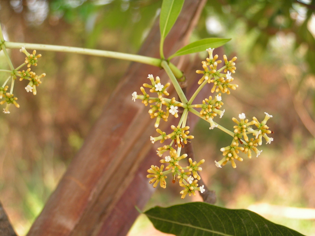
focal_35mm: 100
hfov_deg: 19.6
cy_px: 118
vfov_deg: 14.8
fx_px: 910
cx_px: 158
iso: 50
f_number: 3.2
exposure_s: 1/100
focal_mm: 16.6
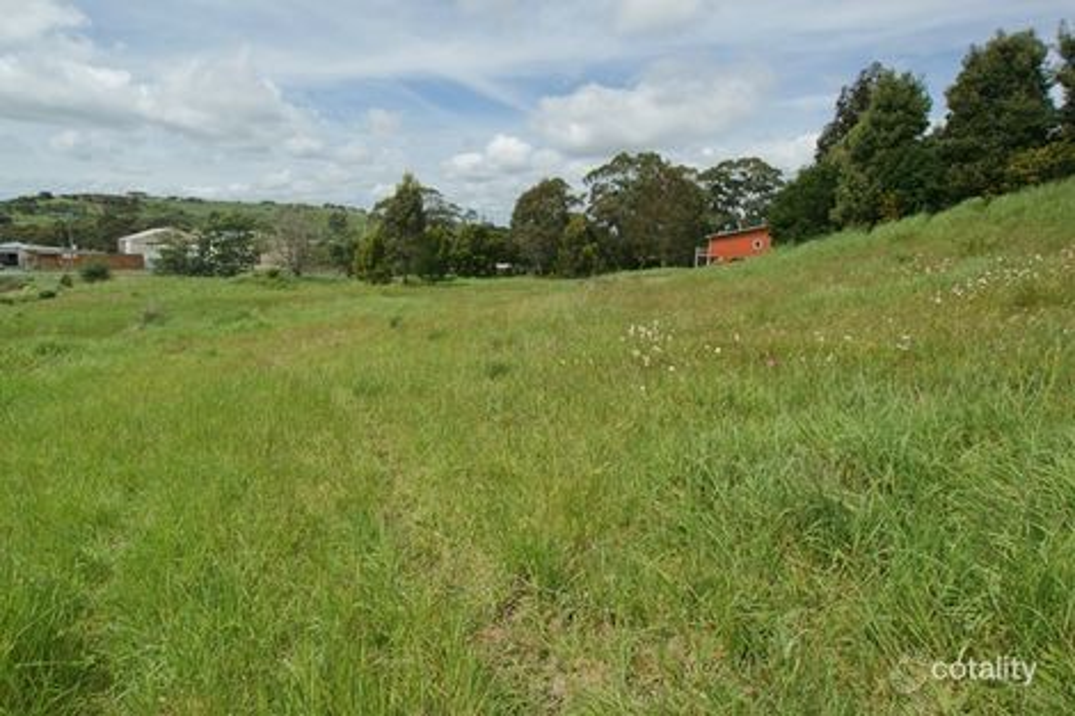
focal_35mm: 15
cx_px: 538
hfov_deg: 100.4
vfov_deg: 77.3
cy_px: 358
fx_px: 448
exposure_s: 1/125
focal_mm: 10
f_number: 11
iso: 100
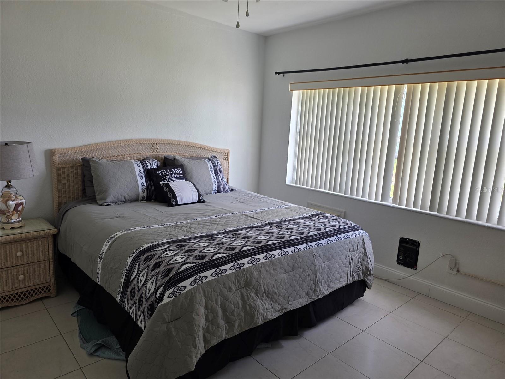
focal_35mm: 23
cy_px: 190
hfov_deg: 73.9
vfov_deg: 58.9
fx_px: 336
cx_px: 252
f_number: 1.7
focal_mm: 6.3
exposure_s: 1/180
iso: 100
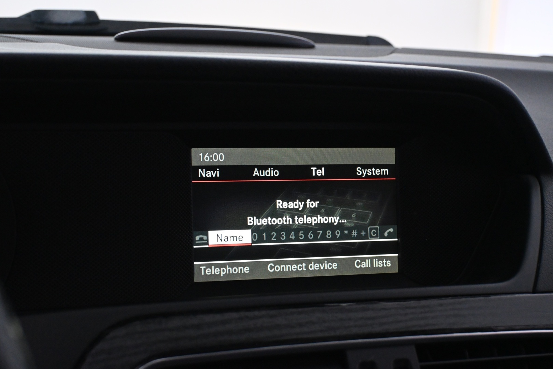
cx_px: 276
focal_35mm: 57
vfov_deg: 23.8
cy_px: 184
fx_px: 876
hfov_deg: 35.1
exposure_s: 1/60
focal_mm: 38
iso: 4000
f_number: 5.6
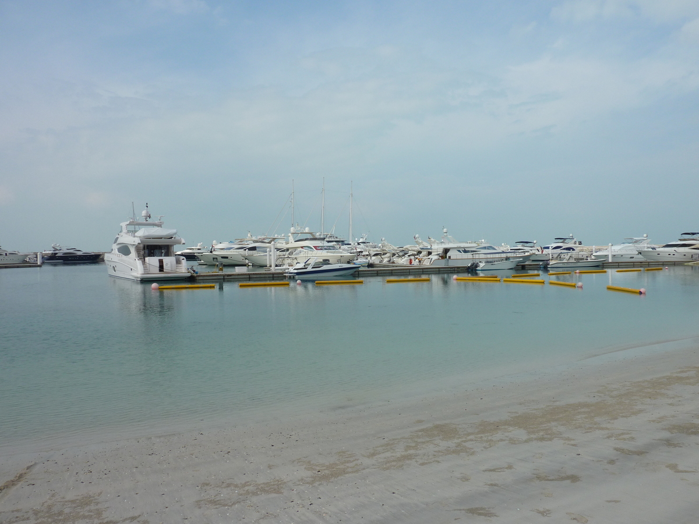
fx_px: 505
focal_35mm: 25
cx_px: 350
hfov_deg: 69.4
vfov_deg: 54.9
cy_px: 262
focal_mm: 4.1
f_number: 5.6
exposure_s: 1/400
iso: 80
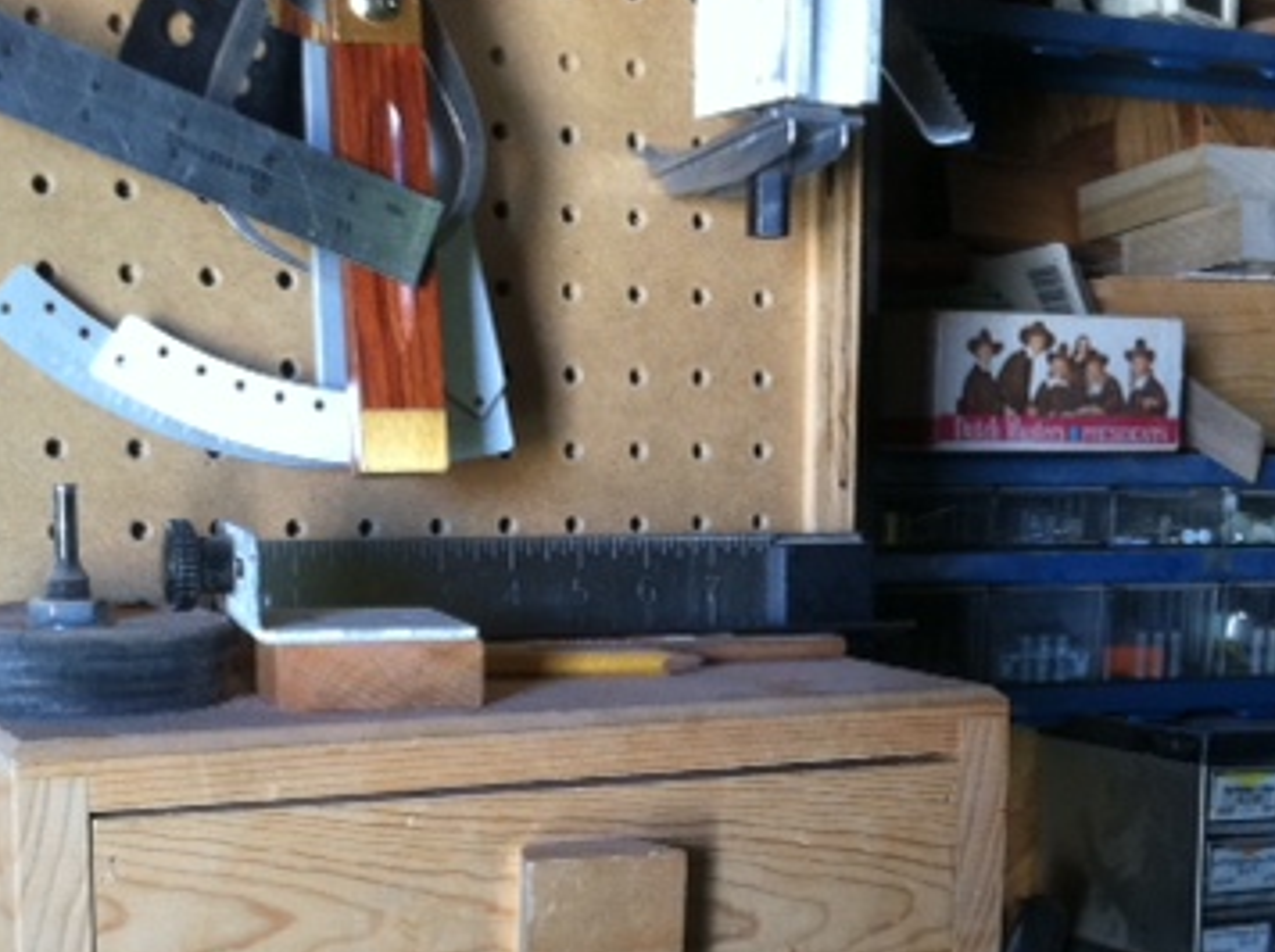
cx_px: 612
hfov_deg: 30.8
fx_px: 2317
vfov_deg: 22.8
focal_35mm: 63
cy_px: 802
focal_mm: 3.85
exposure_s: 1/15
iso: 160
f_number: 2.8
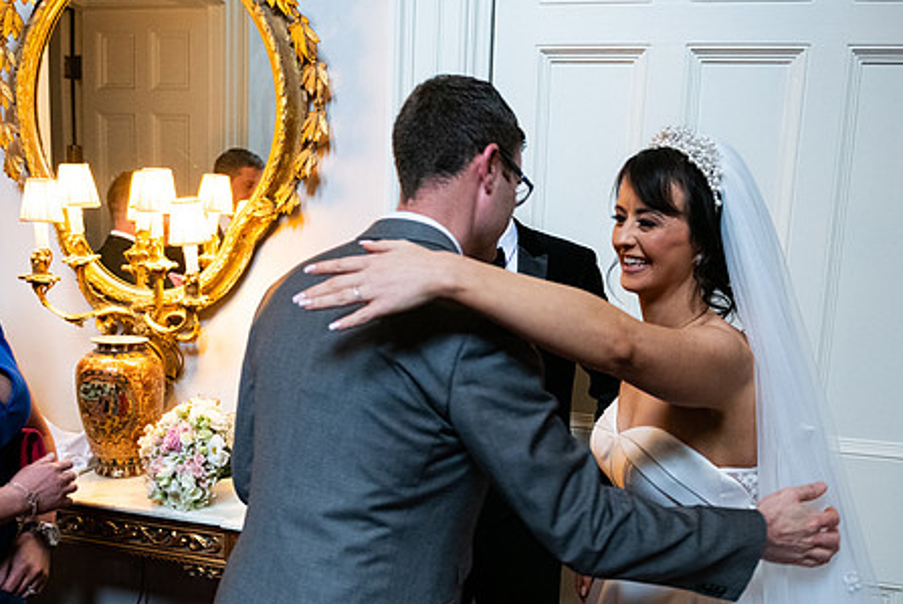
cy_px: 377
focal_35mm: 35
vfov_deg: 37.7
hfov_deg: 54.4
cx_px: 473
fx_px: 879
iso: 1600
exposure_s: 1/160
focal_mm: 27
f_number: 3.5
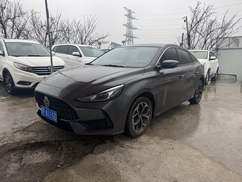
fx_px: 168
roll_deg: -0.4
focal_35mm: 24
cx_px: 121
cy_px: 91
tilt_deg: -8.7
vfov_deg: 56.8
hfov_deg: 71.6
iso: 80
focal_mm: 6.86
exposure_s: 1/370
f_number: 1.78
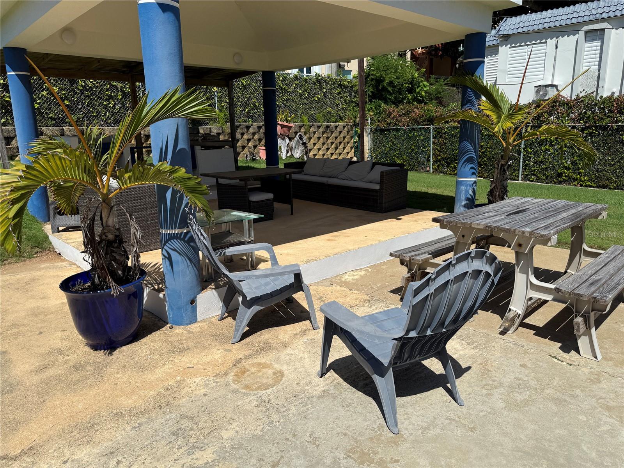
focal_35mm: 24
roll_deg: -0.5
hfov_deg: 71.6
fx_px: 433
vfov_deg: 56.8
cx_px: 312
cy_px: 234
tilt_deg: -11.7
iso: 80
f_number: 1.78
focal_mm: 6.76
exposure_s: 1/8130
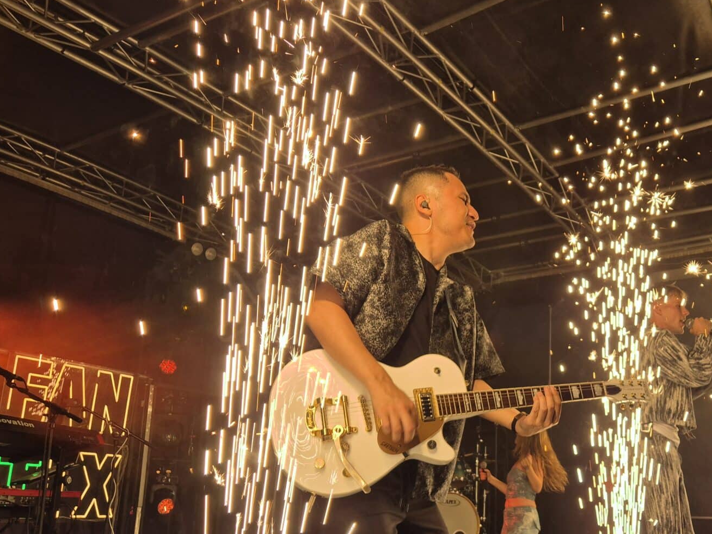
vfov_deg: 39.1
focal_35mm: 36
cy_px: 369
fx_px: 740
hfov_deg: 49.3
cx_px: 535
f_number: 1.8
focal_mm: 5.4
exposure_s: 1/180
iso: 25
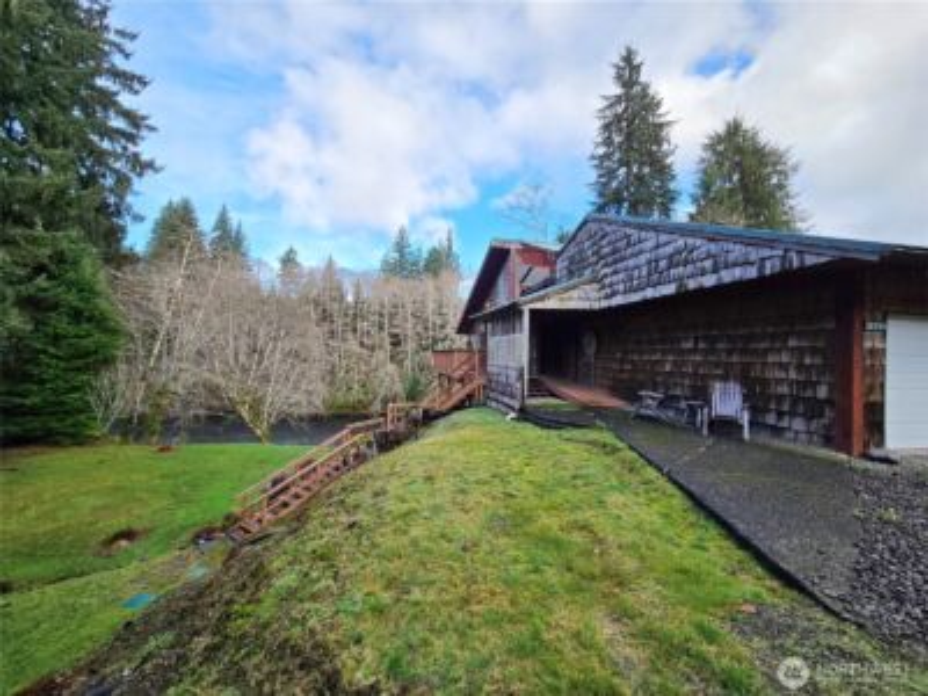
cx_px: 464
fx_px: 349
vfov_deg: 89.9
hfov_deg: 106.2
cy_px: 348
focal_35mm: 13
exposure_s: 1/752
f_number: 2.2
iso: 50
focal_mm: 2.2
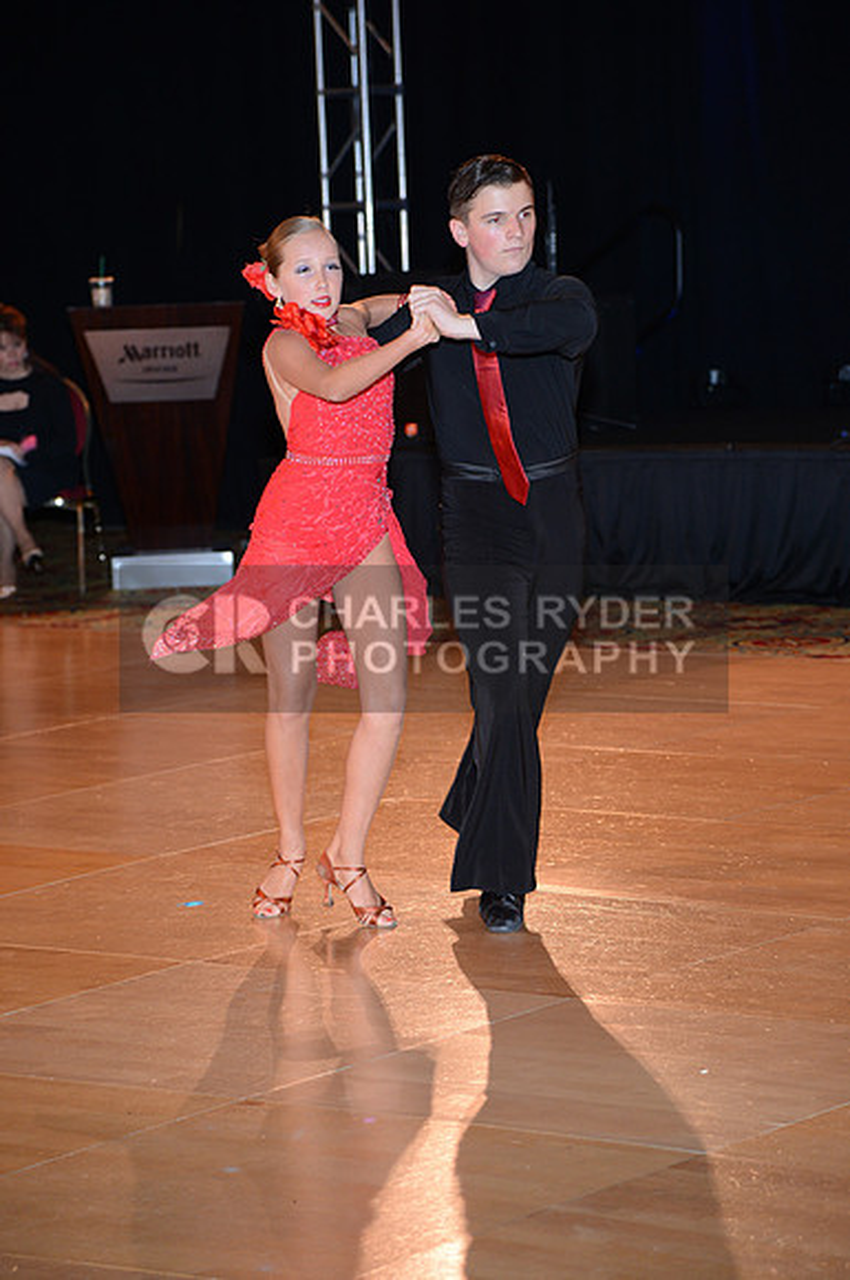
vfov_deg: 17.1
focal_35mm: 120
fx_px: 4262
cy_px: 640
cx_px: 425
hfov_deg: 11.4
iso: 2000
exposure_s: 1/200
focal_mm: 120
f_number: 4.5
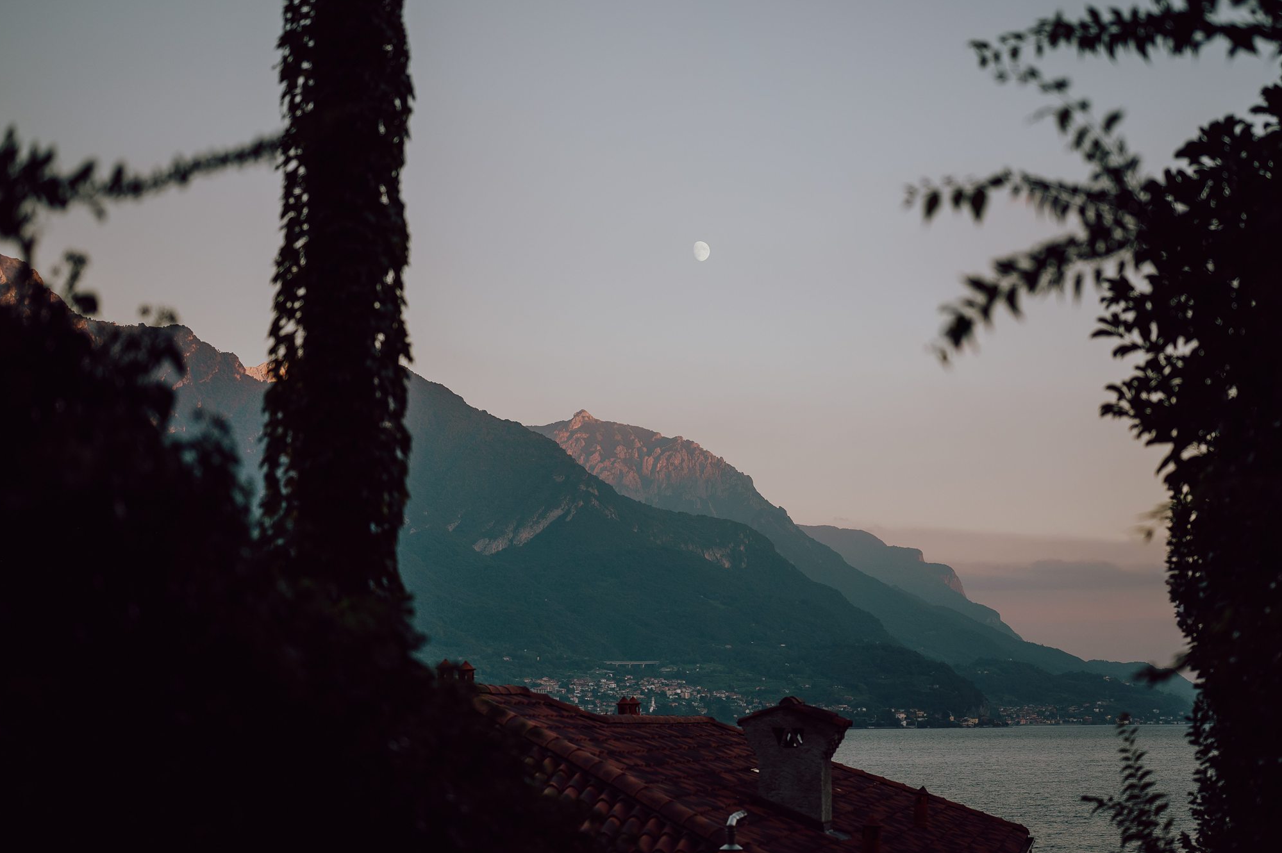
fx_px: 2135
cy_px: 386
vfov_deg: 22.6
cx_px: 749
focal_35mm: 60
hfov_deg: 33.3
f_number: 1.8
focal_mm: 50
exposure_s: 1/1000
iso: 100
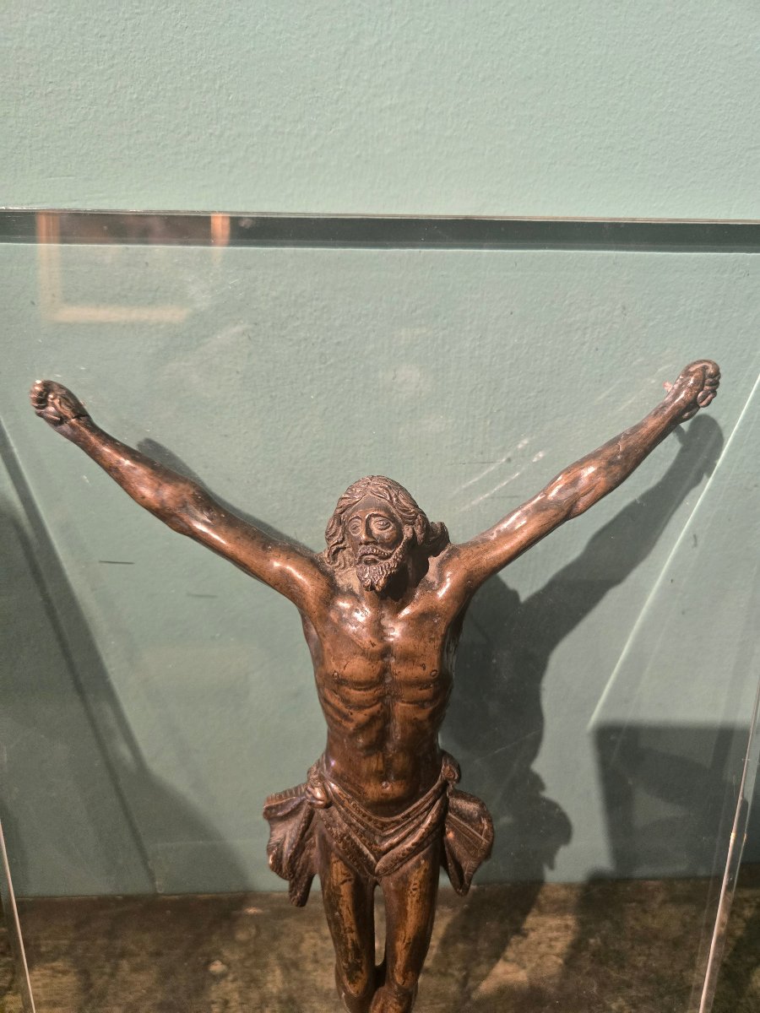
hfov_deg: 58.9
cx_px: 380
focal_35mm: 23
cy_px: 506
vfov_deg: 73.9
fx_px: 673
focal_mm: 5.4
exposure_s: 1/100
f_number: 1.8
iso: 500
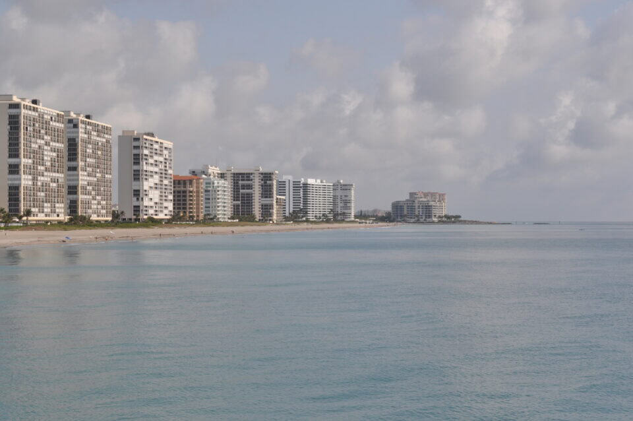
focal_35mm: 82
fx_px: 1449
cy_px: 210
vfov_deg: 16.5
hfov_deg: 24.6
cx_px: 316
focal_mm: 55
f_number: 14
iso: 500
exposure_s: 1/800
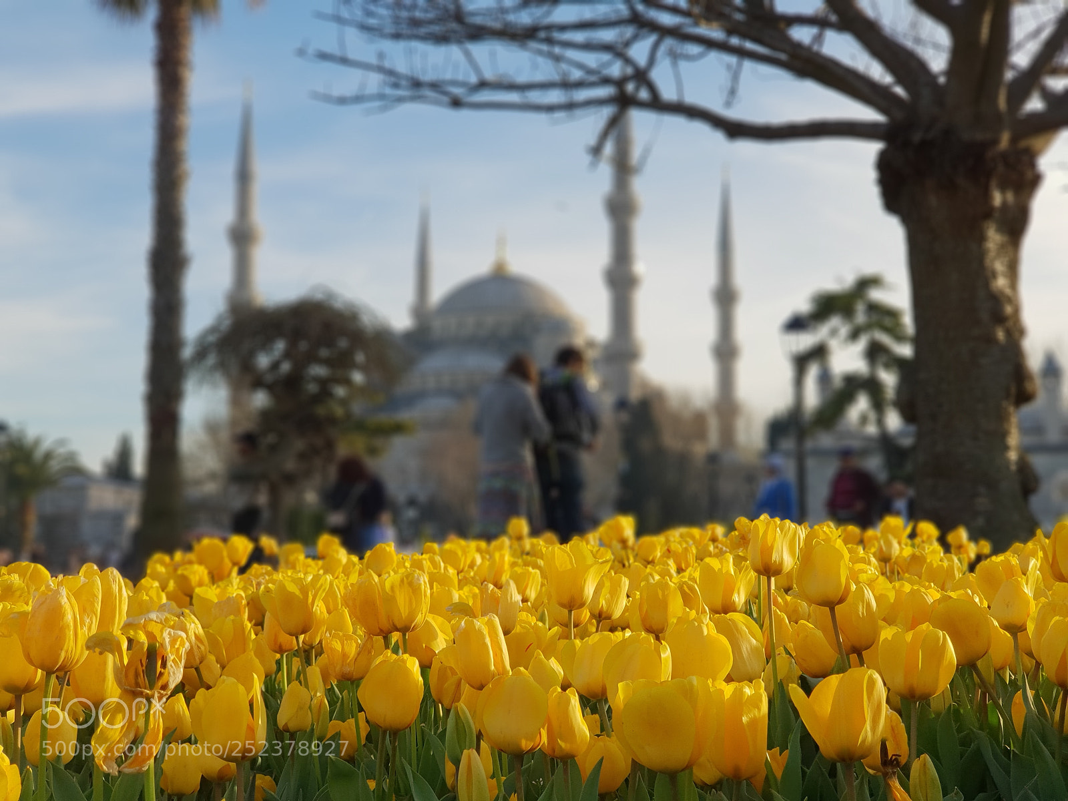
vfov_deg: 28.0
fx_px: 1604
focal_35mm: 52
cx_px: 534
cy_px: 400
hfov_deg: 36.8
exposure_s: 1/365
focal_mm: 6
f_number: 2.4
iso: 25
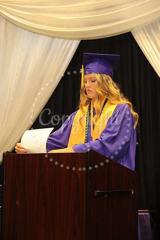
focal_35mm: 85
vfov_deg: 23.9
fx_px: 567
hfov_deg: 16.1
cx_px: 80
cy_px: 120
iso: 1600
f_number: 5.6
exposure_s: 1/80
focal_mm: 85
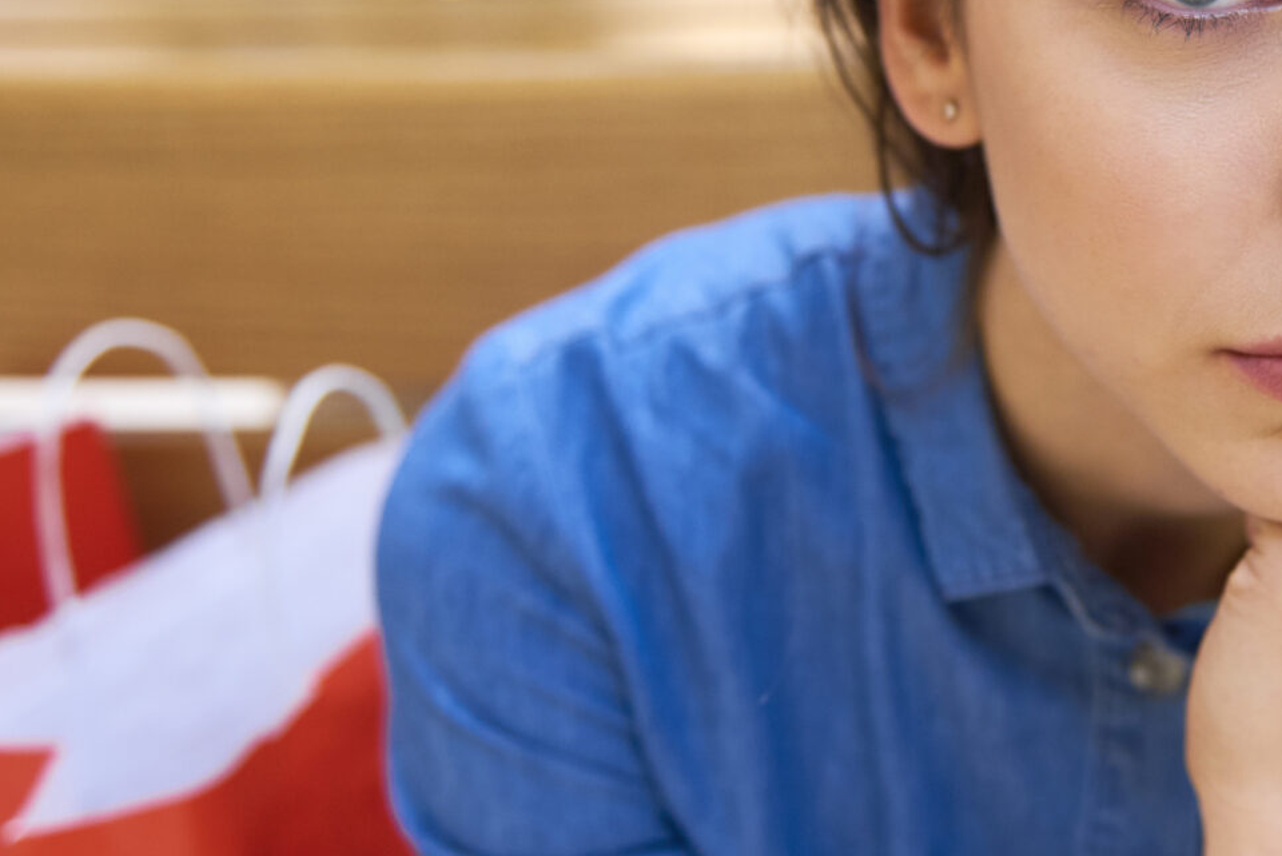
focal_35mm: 64
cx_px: 1217
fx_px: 2280
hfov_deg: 29.7
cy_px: 341
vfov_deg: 21.2
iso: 400
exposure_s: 1/100
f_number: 2.8
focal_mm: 24
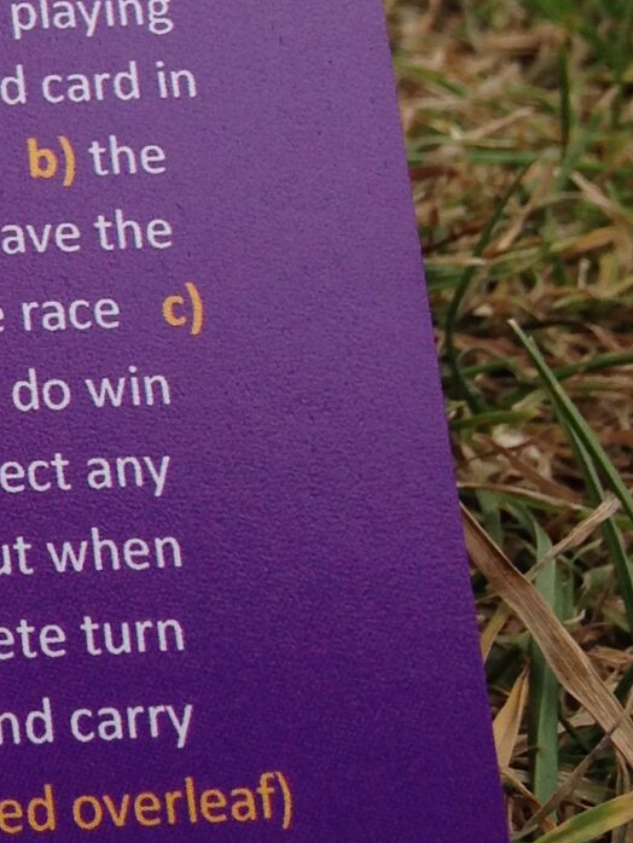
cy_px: -97
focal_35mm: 121
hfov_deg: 11.6
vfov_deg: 15.8
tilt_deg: -19.7
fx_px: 2948
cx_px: -396
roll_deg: -1.1
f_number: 2.4
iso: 50
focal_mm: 4.12
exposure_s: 1/379
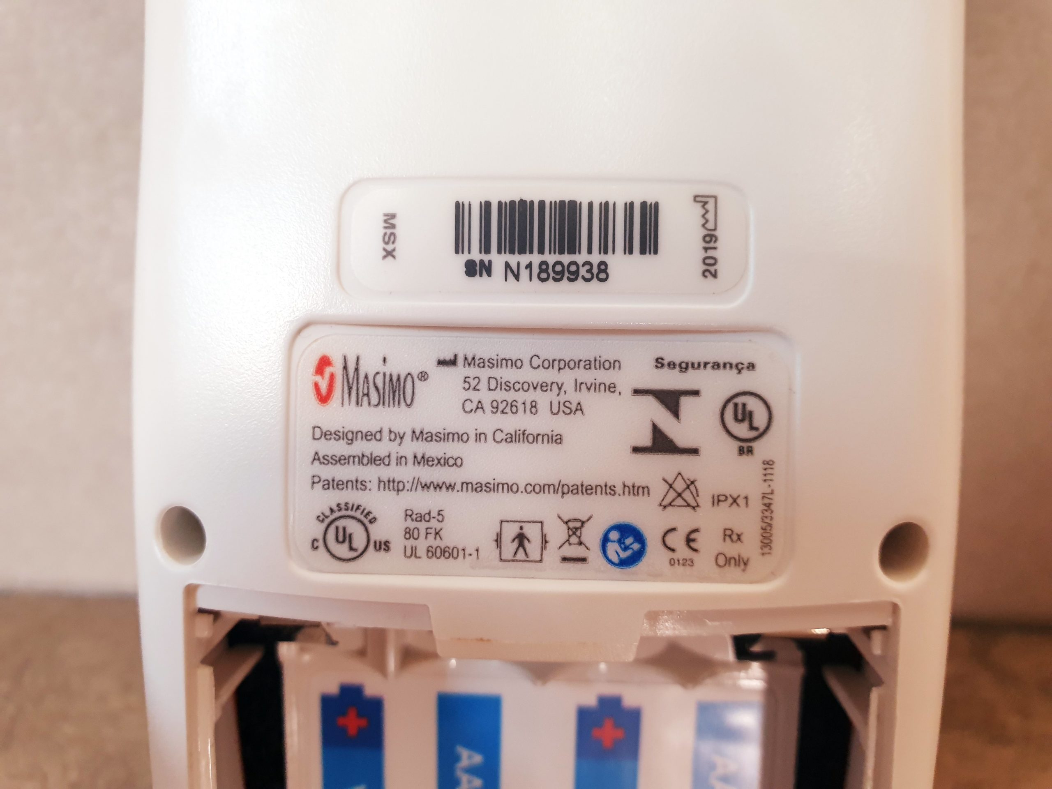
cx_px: 526
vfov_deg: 53.1
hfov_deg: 67.3
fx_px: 790
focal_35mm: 26
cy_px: 394
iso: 250
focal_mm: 4.3
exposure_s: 1/50
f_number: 2.4
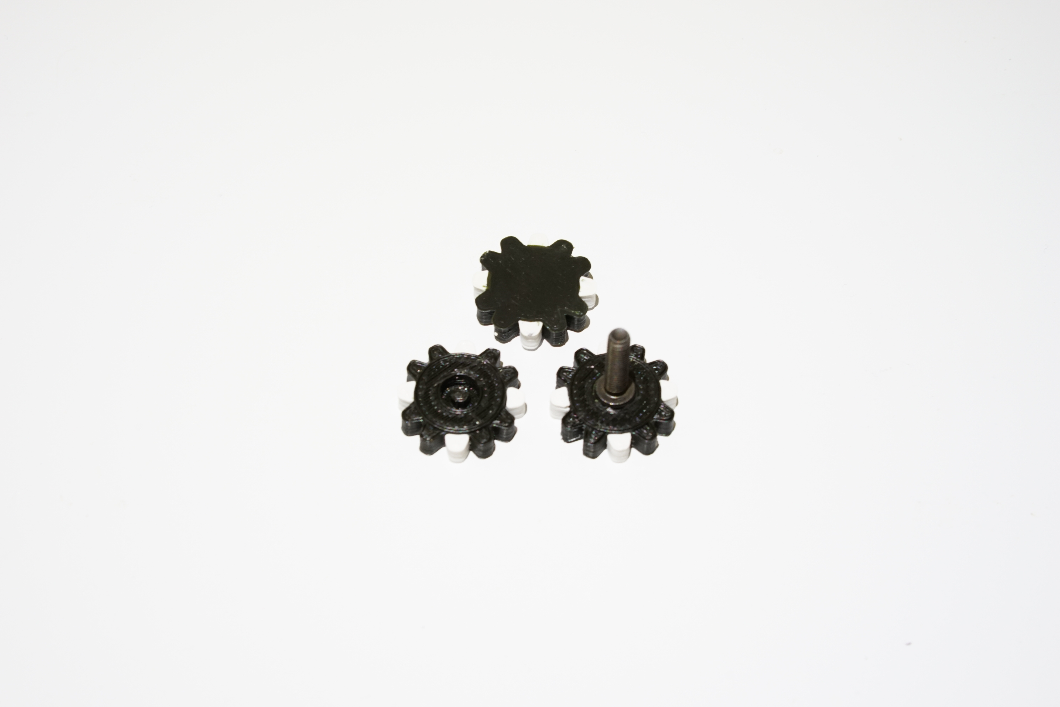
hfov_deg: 36.2
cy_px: 354
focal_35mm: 55
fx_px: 1619
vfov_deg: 24.6
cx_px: 530
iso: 800
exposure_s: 1/6
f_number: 9
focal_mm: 55
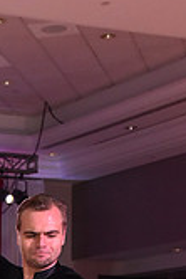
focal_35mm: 161
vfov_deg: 12.1
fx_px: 1245
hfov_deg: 8.3
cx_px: -110
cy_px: 437
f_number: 7.1
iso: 2500
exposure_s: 1/320
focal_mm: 46
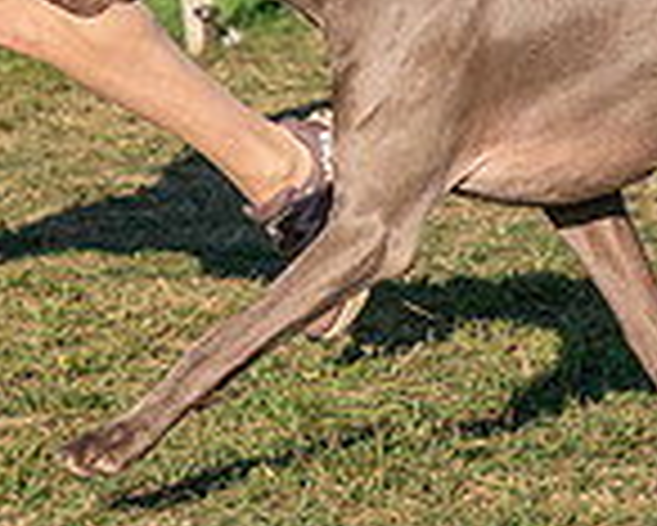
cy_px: -400
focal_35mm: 308
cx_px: 353
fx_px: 5993
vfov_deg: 5.0
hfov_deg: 6.3
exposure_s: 1/1250
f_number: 4.5
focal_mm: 71
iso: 100
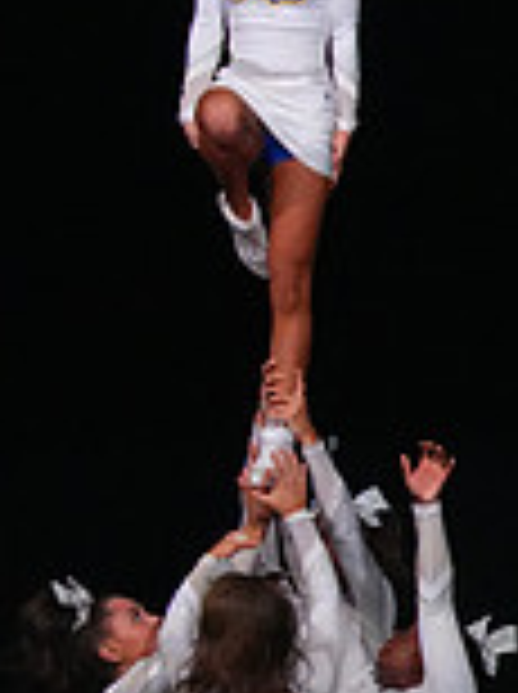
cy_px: 497
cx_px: 1297
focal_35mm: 471
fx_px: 9424
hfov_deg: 3.1
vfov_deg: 4.2
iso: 16000
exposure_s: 1/1250
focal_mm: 130
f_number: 5.6
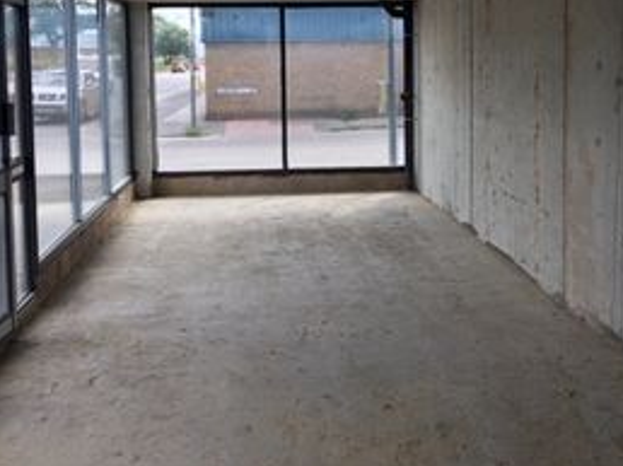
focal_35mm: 45
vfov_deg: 31.6
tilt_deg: -4.3
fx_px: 809
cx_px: 321
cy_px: 123
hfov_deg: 42.1
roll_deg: +0.0
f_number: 2.2
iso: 25
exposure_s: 1/238
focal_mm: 4.15
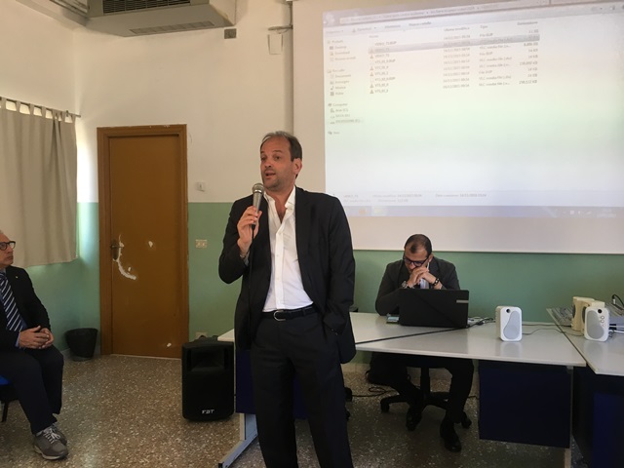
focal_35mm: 29
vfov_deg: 48.2
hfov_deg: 61.7
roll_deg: +0.2
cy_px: 234
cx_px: 312
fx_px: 523
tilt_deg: -2.1
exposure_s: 1/33
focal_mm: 4.15
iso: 32
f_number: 2.2
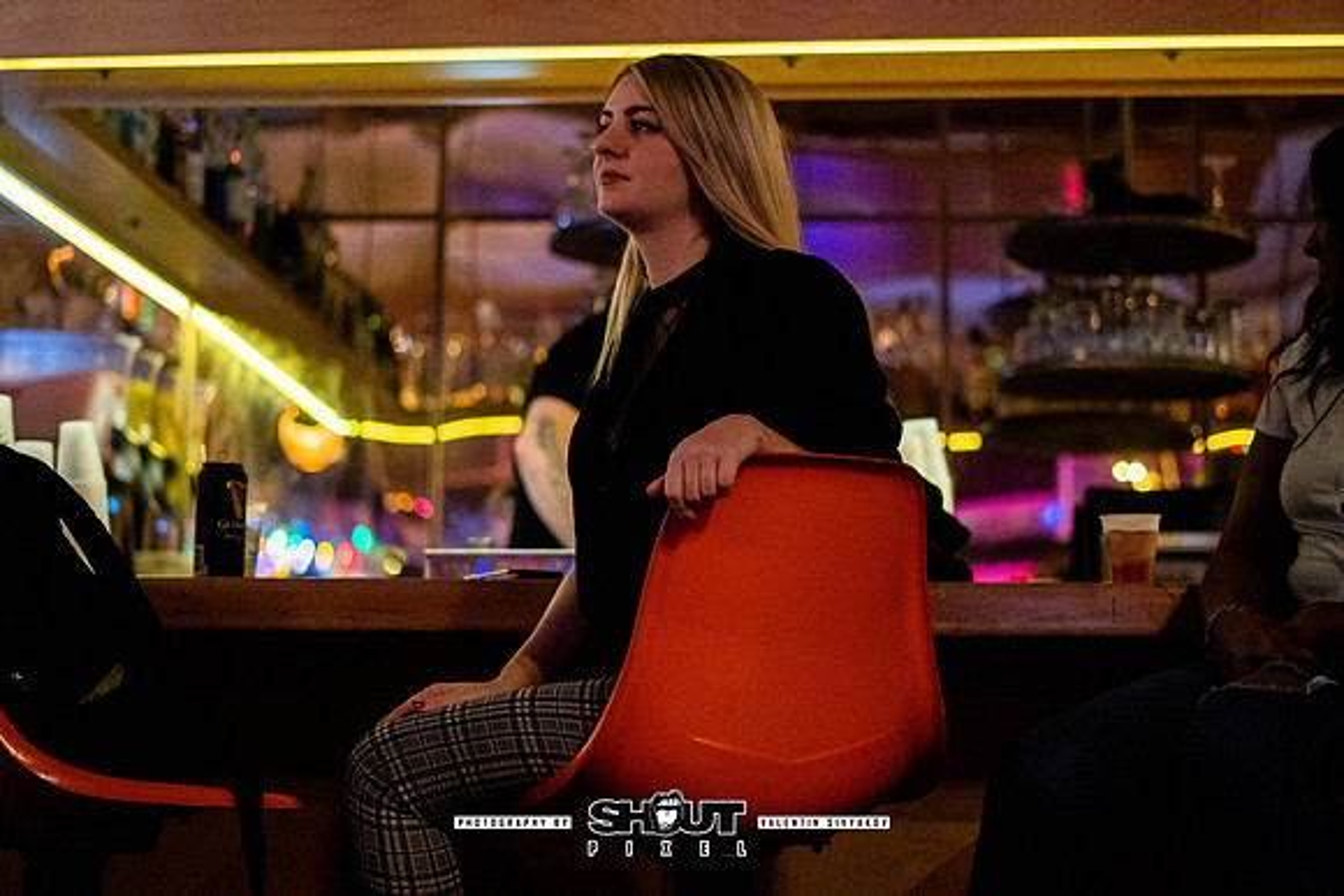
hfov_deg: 32.1
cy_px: 372
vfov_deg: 21.7
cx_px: 698
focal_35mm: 63
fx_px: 2339
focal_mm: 50
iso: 2000
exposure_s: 1/60
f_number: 1.8
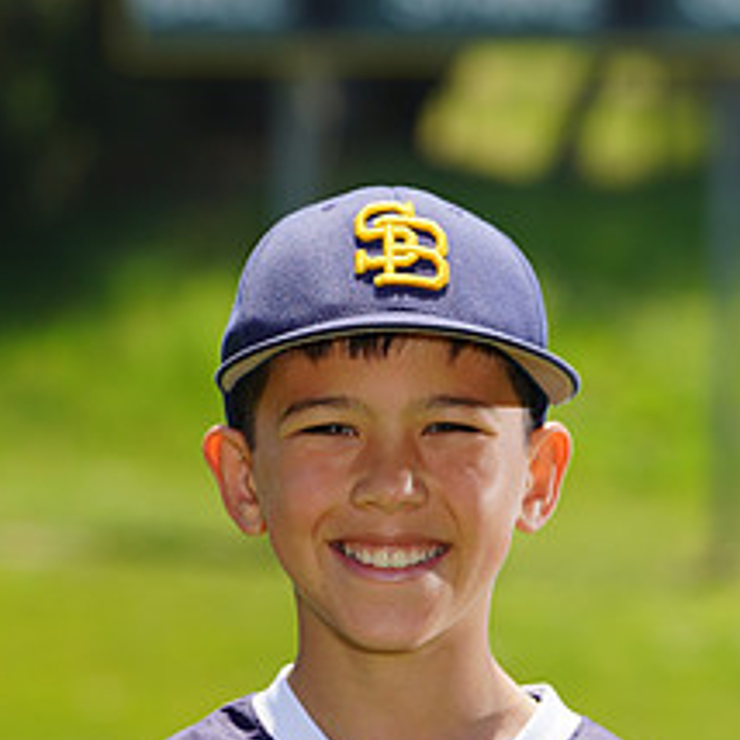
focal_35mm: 481
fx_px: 11633
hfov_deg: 3.6
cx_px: 344
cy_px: 882
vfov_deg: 3.6
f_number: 8
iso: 100
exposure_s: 1/250
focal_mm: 209
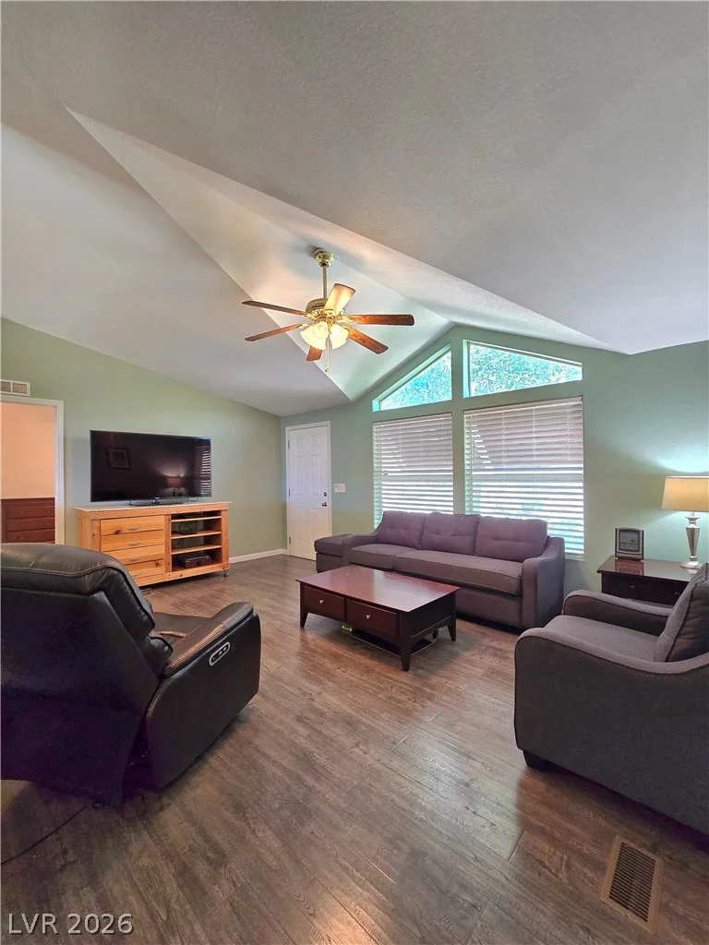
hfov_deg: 89.9
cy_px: 472
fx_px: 355
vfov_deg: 106.2
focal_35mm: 13
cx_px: 354
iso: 160
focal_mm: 2.2
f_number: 2.2
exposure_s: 1/60.2
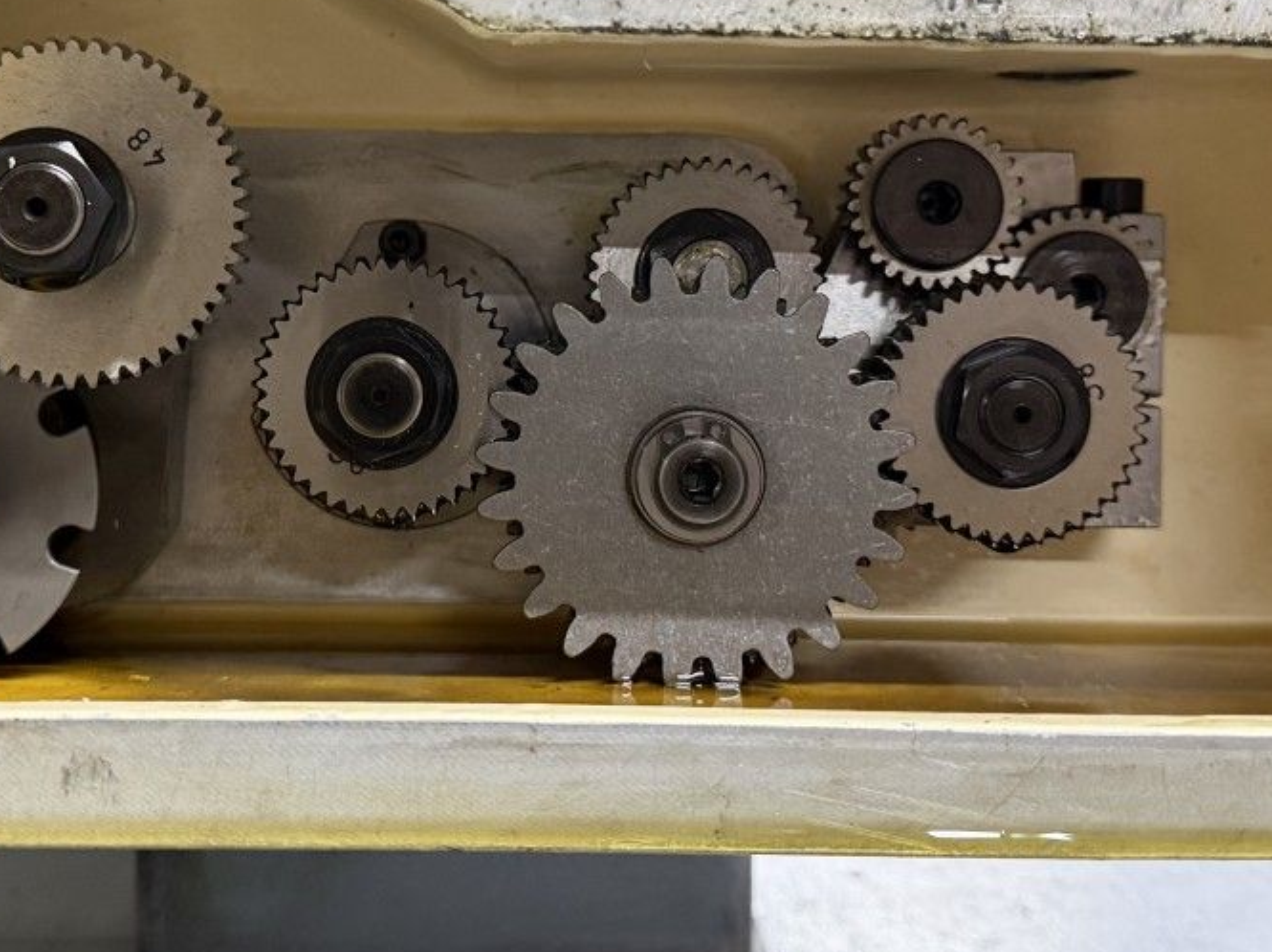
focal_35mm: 52
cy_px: 270
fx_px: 1910
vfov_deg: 27.7
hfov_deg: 36.7
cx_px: 495
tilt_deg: -0.4
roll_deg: -1.1
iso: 320
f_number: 1.78
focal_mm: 6.76
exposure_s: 1/50
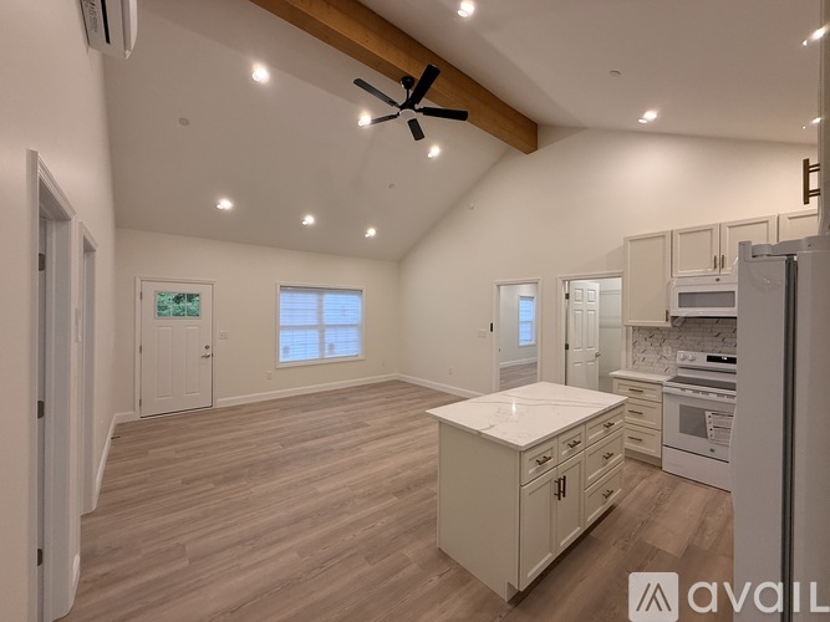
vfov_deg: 85.7
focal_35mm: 14
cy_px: 311
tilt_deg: +0.5
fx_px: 336
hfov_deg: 102.1
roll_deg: -0.6
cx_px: 415
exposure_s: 1/99
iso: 200
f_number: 2.2
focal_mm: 2.22
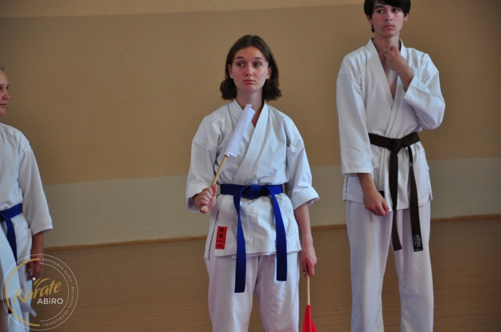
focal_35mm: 147
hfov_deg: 14.0
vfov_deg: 9.3
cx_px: 250
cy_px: 166
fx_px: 2043
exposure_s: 1/50
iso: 500
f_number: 5.6
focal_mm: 98
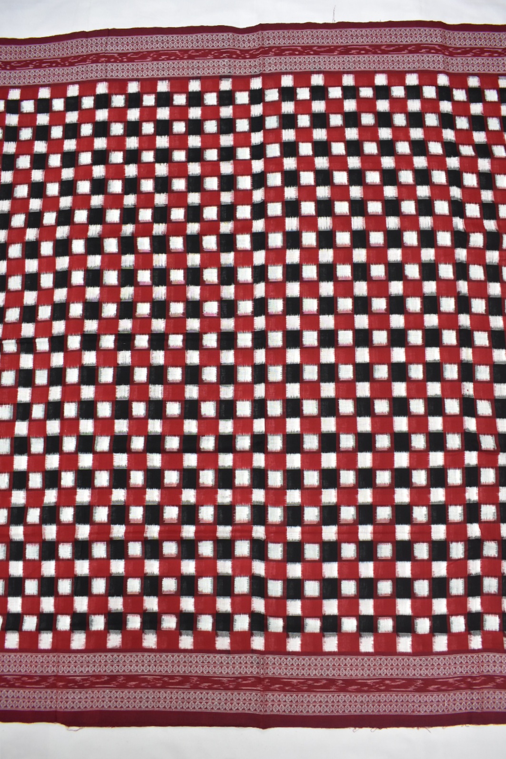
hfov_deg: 47.9
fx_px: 569
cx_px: 253
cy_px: 380
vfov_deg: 67.4
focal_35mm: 27
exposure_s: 1/40
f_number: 5.6
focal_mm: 18
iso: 800
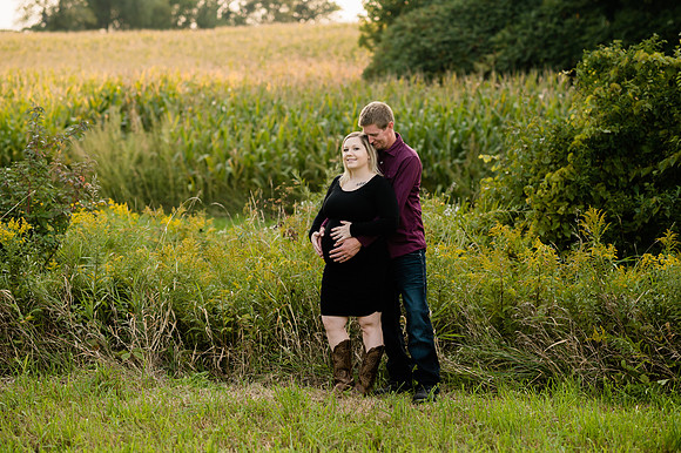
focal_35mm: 85
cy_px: 226
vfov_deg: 16.1
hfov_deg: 23.9
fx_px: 1607
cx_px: 340
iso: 200
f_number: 2.8
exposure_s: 1/640
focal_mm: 85
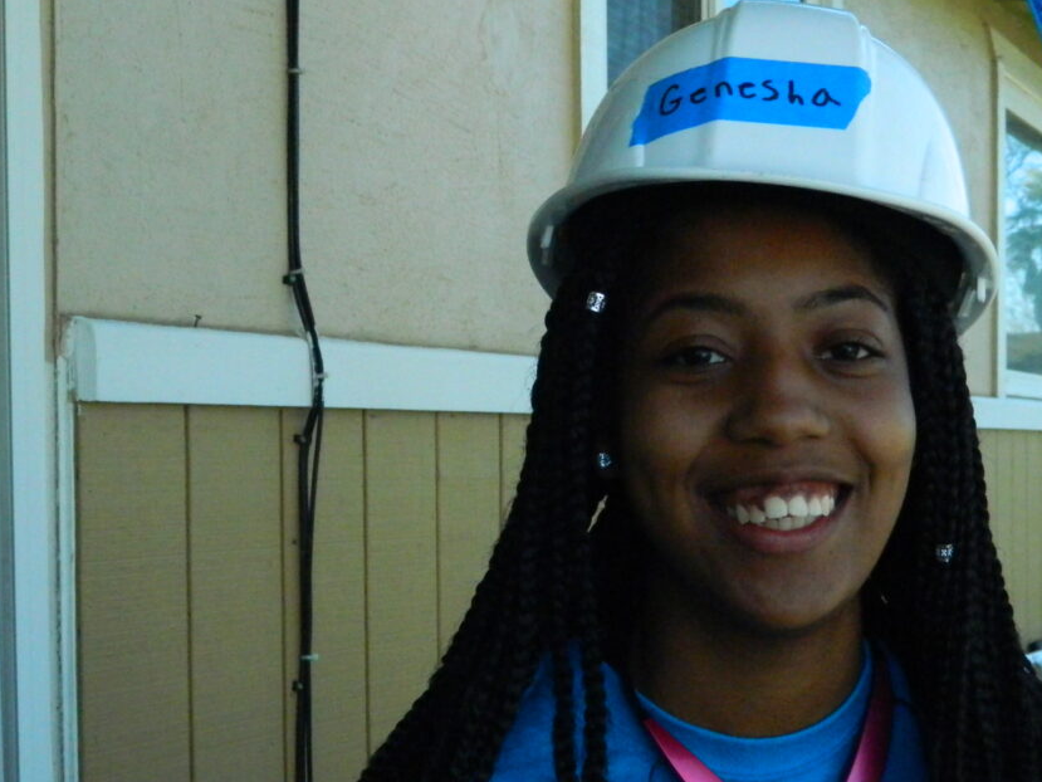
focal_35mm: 68
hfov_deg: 28.5
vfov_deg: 21.5
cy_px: 533
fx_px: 2047
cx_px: 559
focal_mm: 8.4
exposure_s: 1/400
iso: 800
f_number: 10.2
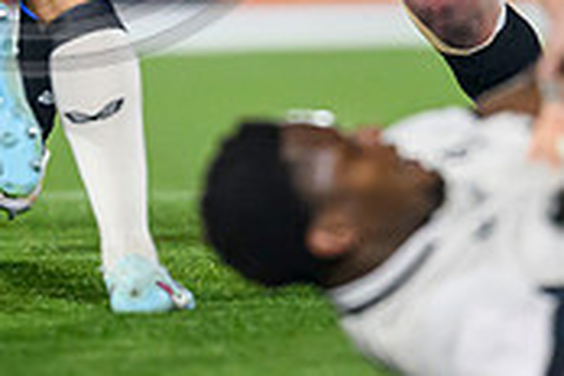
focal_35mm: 2073
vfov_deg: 0.7
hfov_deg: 1.0
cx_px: 375
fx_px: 32474
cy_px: -165
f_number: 3.2
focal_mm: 400
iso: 3200
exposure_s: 1/1600
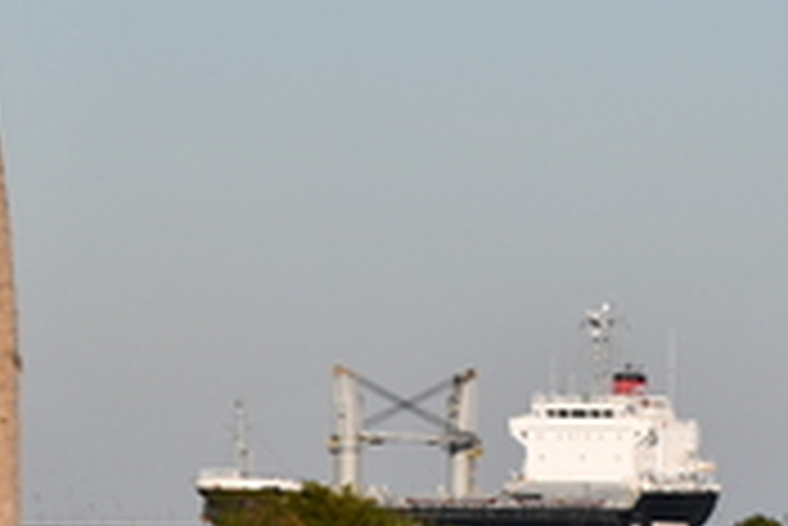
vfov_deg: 2.1
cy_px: 366
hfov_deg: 3.2
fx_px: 14283
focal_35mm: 652
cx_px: 932
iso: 100
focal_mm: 102
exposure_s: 1/250
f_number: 8
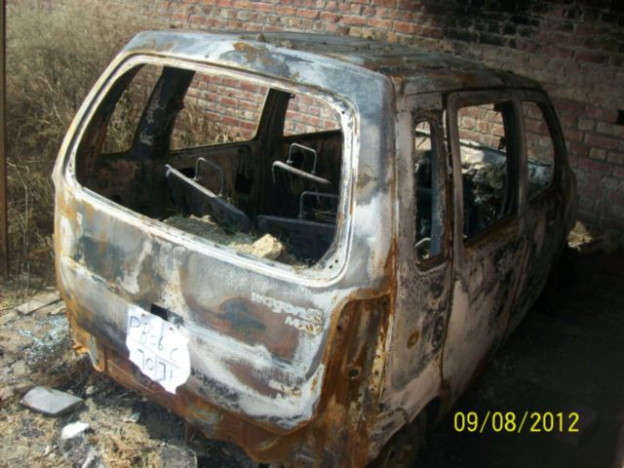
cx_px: 312
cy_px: 234
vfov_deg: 39.7
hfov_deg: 51.4
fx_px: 649
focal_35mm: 36
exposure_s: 1/510
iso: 80
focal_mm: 6
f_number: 2.7
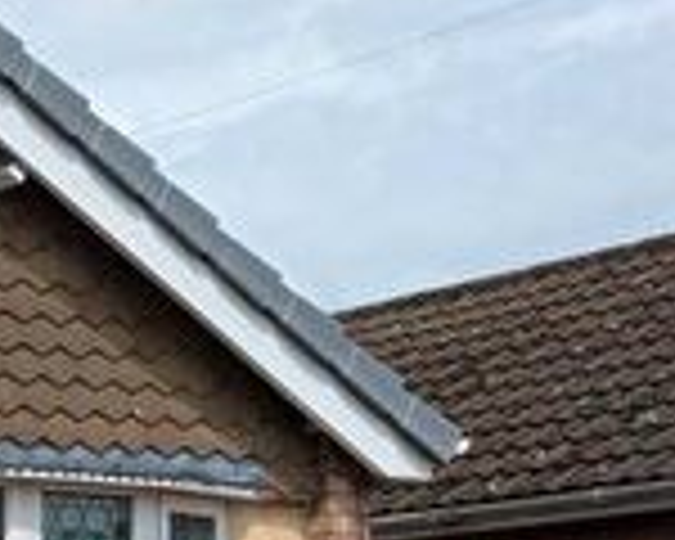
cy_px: 781
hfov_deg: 13.7
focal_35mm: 109
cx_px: -848
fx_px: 2178
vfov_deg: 13.4
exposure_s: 1/1431
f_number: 1.68
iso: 22
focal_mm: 6.9
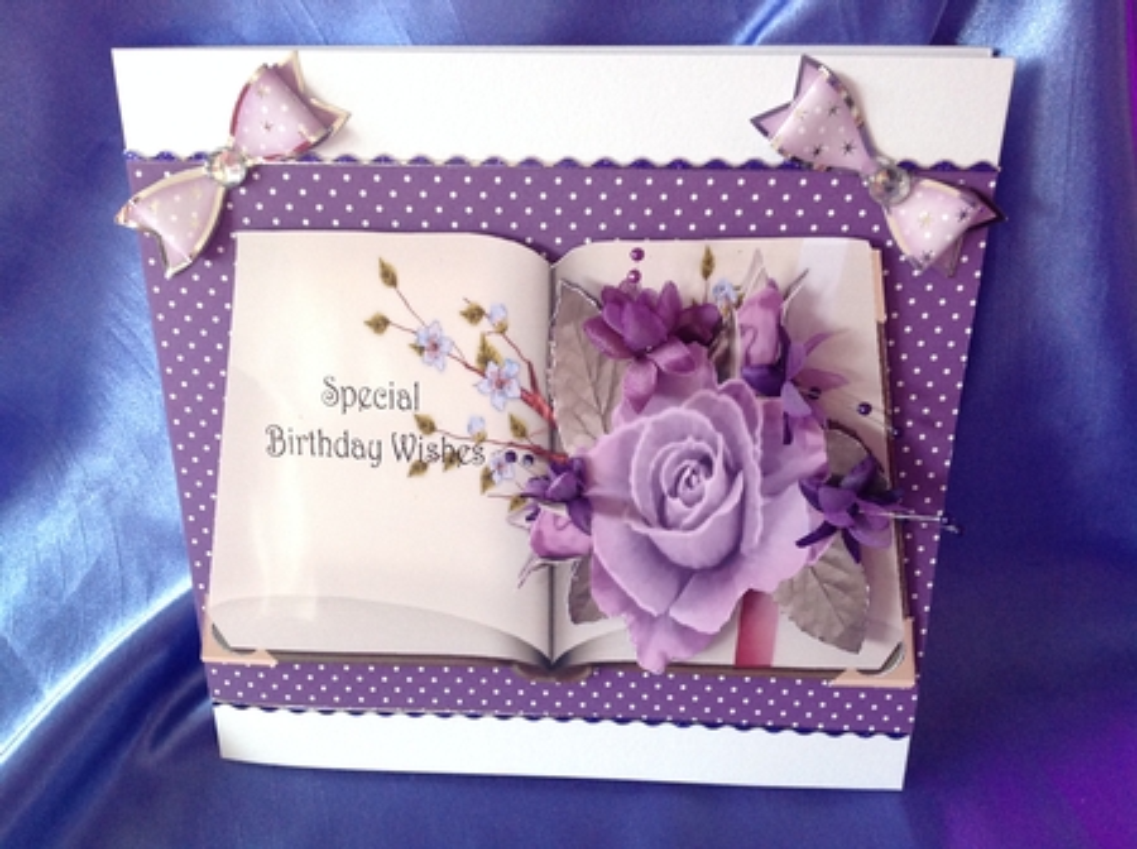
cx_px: 568
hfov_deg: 52.7
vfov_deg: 40.6
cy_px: 424
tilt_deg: -45.4
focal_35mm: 35
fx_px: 1148
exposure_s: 1/15
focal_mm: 4.28
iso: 160
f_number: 2.4
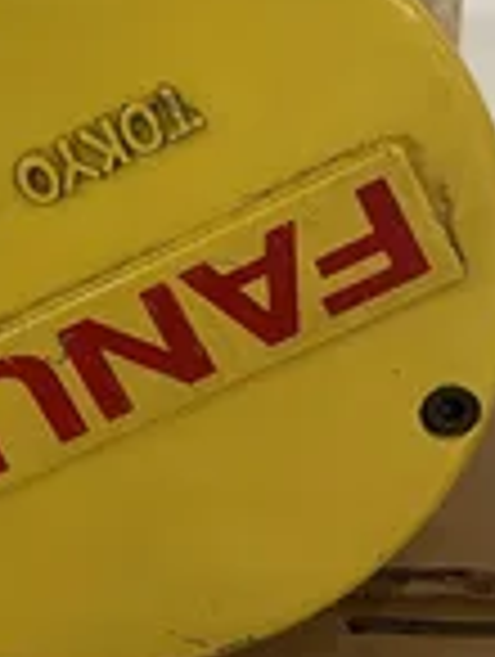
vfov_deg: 26.6
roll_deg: +0.0
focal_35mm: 71
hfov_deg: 20.5
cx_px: 76
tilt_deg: -16.6
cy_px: 94
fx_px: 1350
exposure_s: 1/60
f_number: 1.6
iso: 250
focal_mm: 4.2
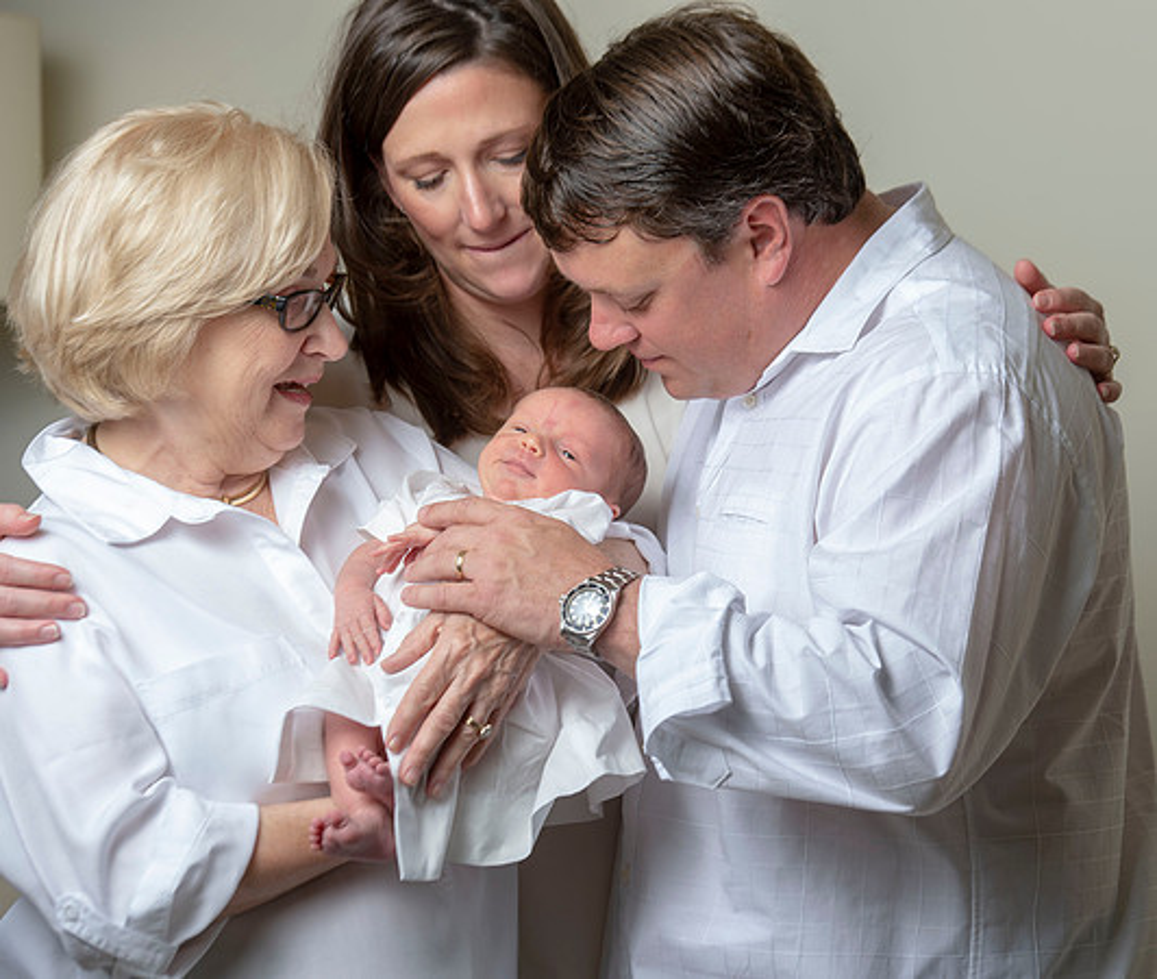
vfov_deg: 11.1
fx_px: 5043
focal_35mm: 144
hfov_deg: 13.1
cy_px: 504
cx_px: 722
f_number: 5.6
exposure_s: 1/160
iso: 125
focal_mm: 120
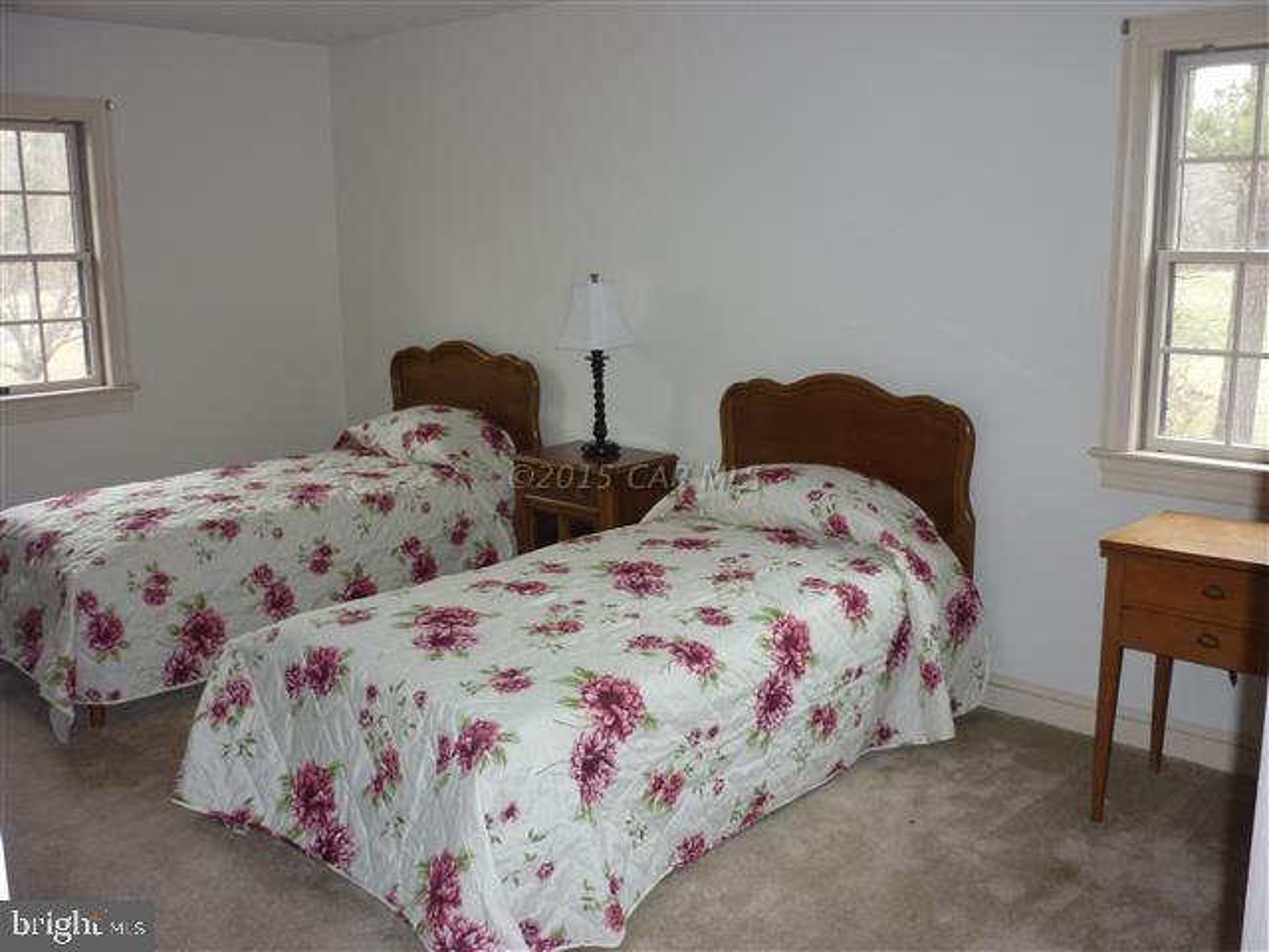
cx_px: 634
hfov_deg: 55.4
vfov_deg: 42.9
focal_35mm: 33
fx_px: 1210
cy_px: 476
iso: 160
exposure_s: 1/30
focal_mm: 5.5
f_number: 2.8
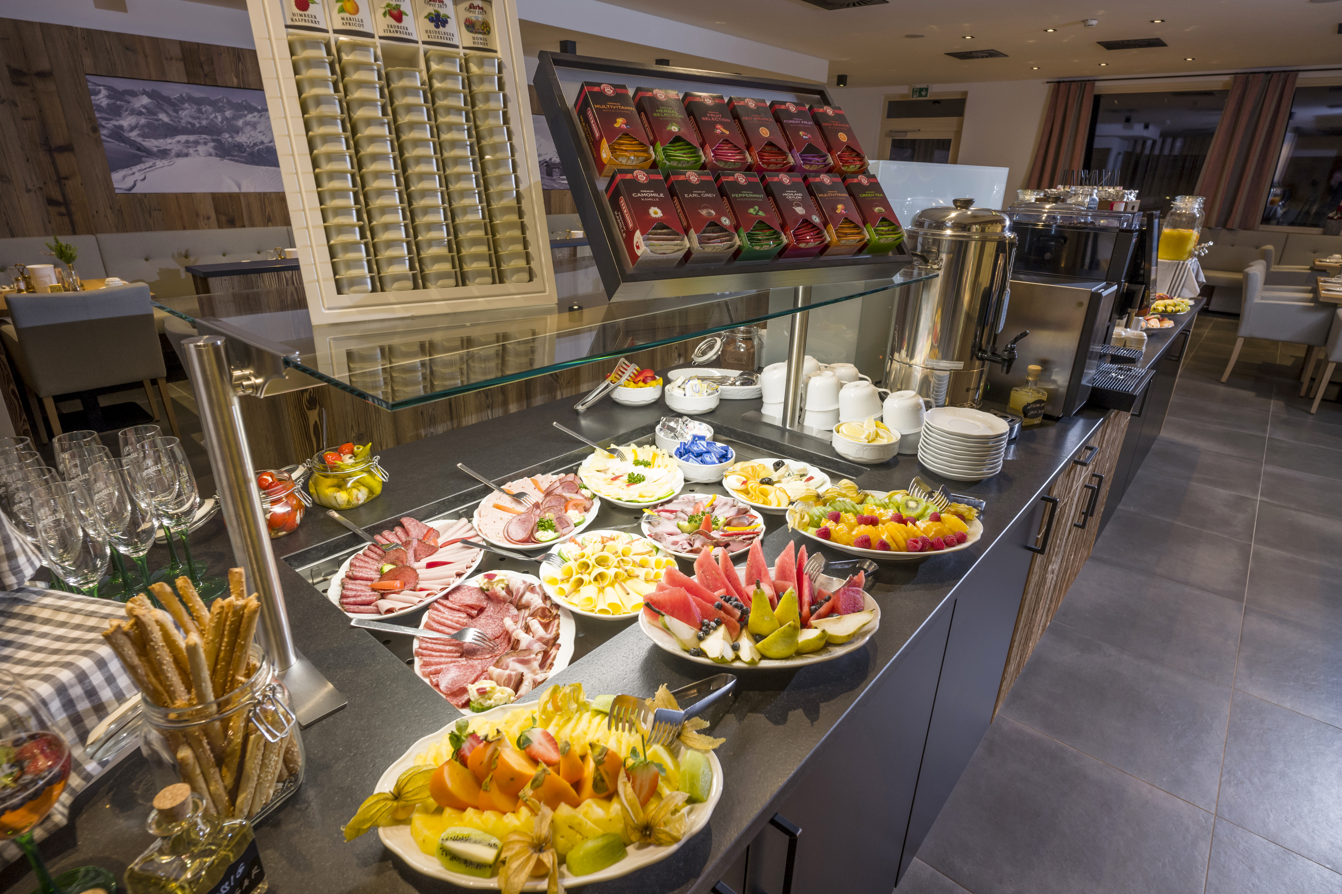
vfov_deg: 67.4
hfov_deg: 90.0
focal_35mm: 18
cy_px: 447
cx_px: 671
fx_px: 671
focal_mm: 18
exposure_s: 1/8
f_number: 9.5
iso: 400
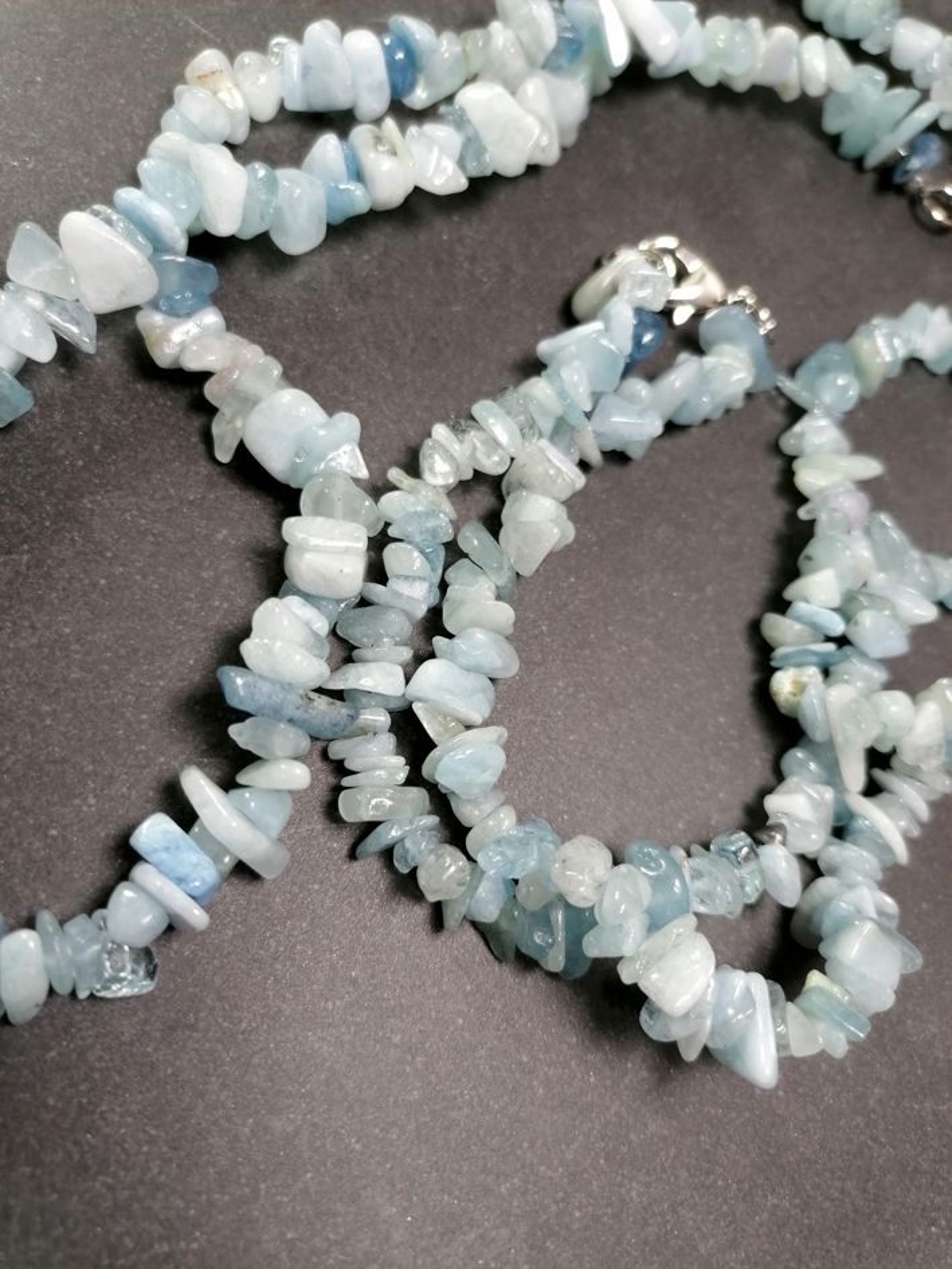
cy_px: 634
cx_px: 476
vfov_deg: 65.3
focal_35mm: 27
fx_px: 990
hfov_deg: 51.4
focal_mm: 4.75
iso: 50
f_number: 1.8
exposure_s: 1/100
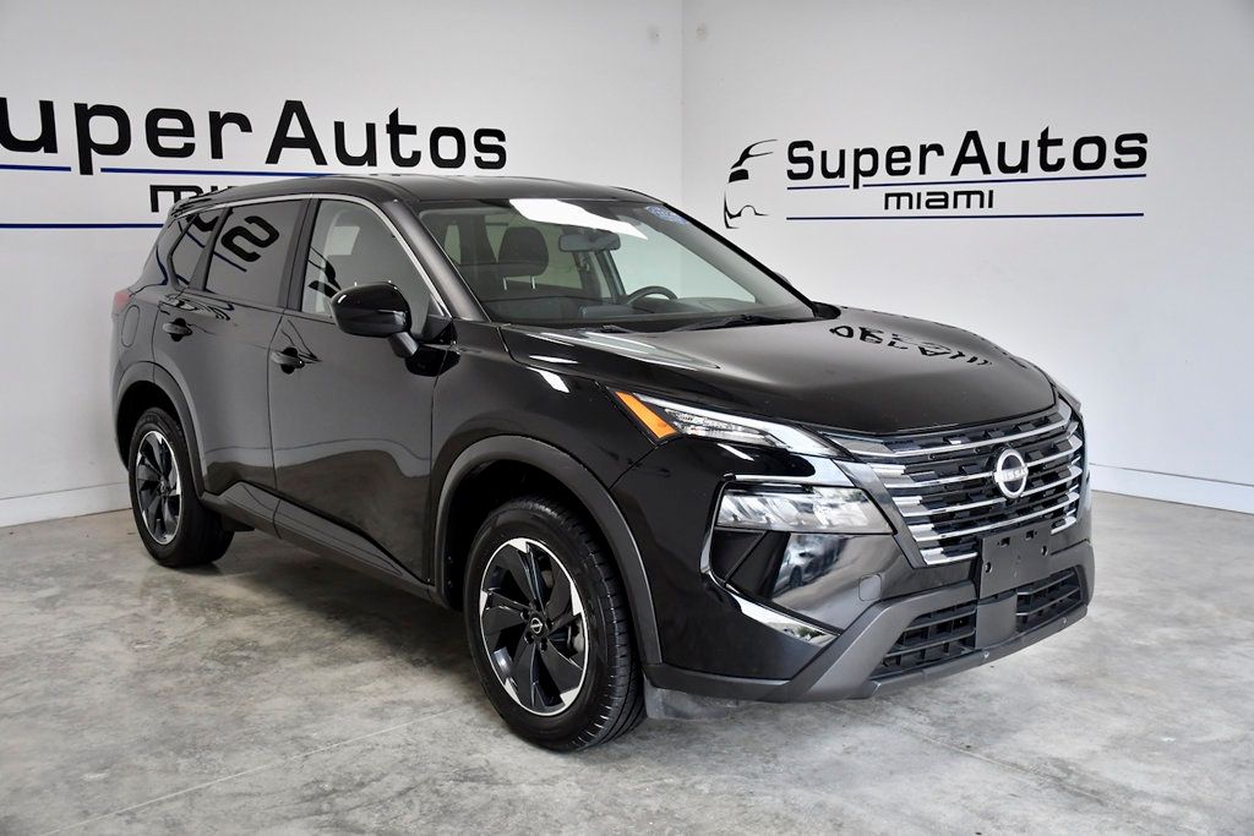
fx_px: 1254
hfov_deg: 53.1
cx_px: 627
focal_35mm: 36
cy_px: 418
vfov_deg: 36.9
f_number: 4
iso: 1250
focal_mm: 24
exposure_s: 1/800
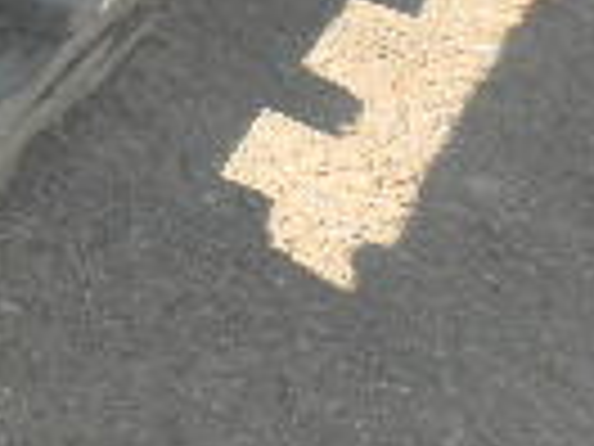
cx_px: -760
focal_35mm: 136
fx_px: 2334
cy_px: -261
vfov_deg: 10.5
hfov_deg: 12.1
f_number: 3
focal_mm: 5
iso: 64
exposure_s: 1/500
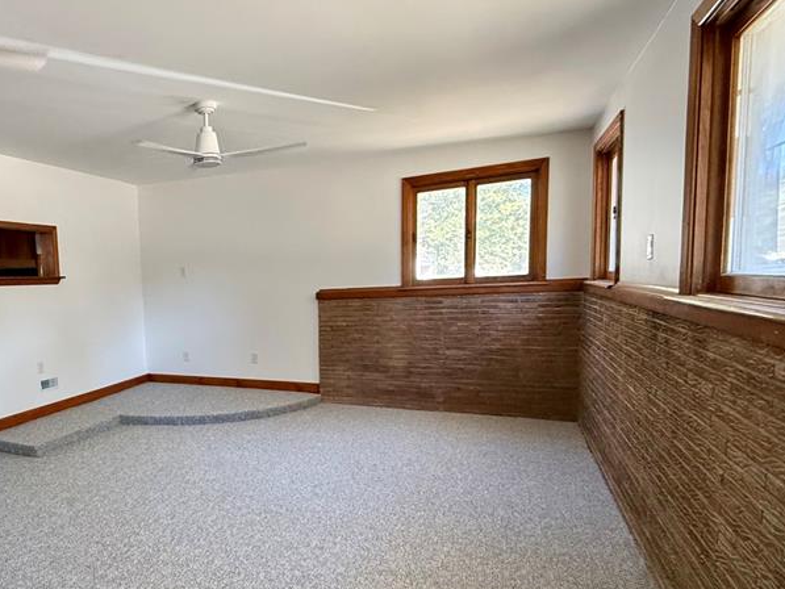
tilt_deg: -5.7
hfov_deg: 64.4
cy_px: 347
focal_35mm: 24
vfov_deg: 56.5
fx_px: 544
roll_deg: +3.0
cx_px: 142
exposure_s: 1/99
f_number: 2.2
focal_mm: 2.22
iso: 400
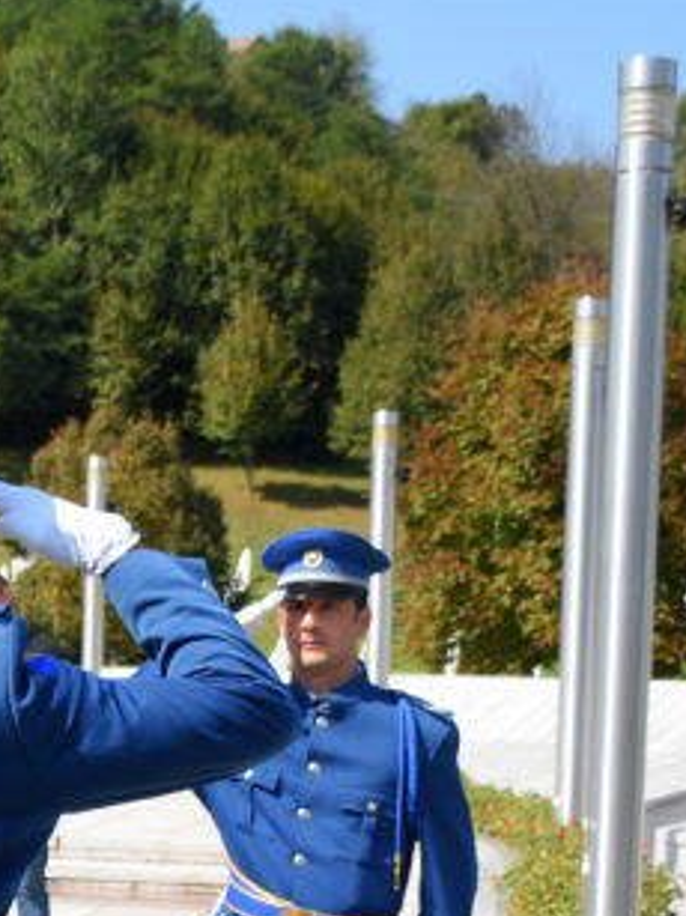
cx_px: -307
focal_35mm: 106
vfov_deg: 18.2
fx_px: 2803
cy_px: 855
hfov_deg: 13.3
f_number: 3.5
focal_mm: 22
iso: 400
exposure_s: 1/2500
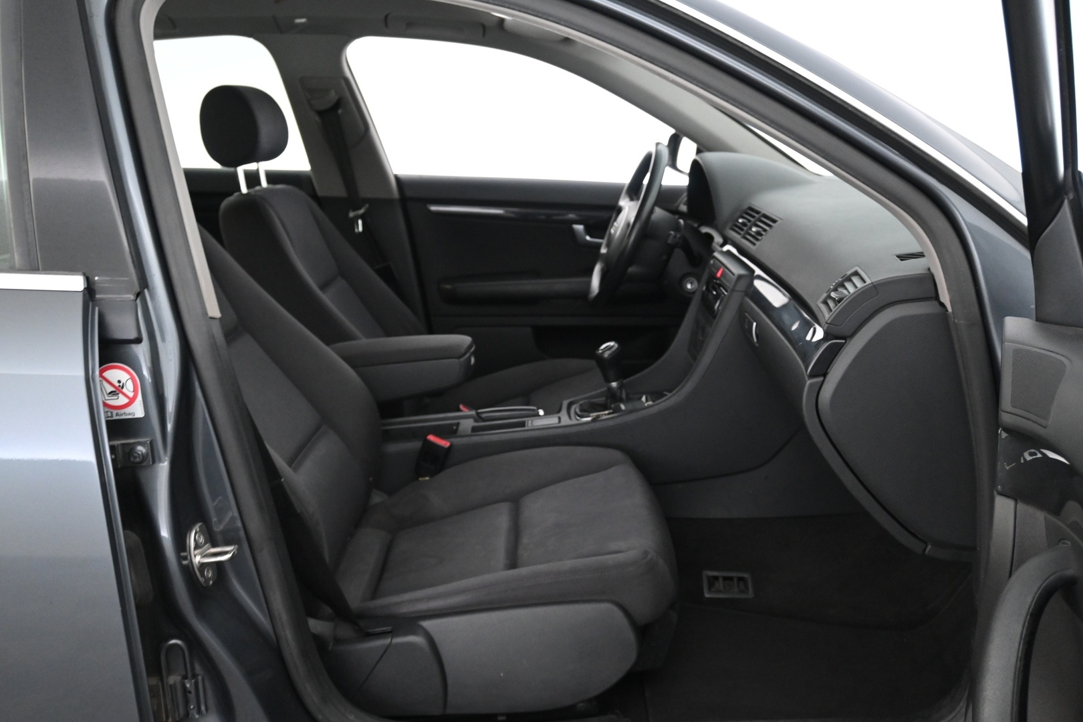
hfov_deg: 58.3
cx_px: 542
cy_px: 361
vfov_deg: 40.8
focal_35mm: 32
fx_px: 970
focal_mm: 21.5
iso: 2200
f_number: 4
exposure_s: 1/30
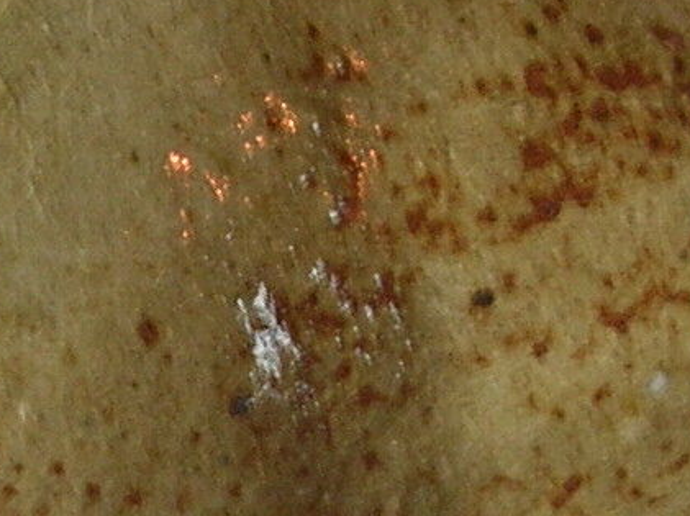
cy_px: 188
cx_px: -90
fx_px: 3784
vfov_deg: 7.8
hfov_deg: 10.3
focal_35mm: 190
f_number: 2.8
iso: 59
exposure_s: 1/5.7
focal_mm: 5.8
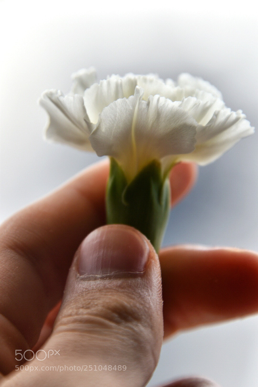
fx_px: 6448
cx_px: 129
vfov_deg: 3.4
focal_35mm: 600
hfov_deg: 2.3
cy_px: 194
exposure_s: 1/125
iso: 100
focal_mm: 400
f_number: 7.1
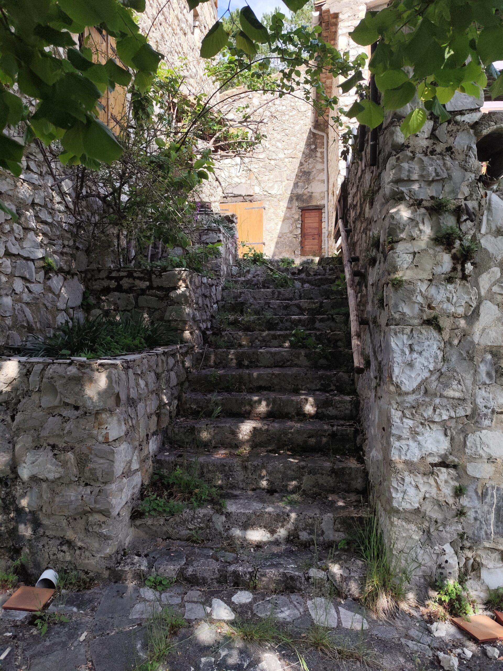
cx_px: 252
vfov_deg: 73.9
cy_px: 336
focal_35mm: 23
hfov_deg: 58.9
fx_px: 446
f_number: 1.65
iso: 50
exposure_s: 1/513
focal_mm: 6.14
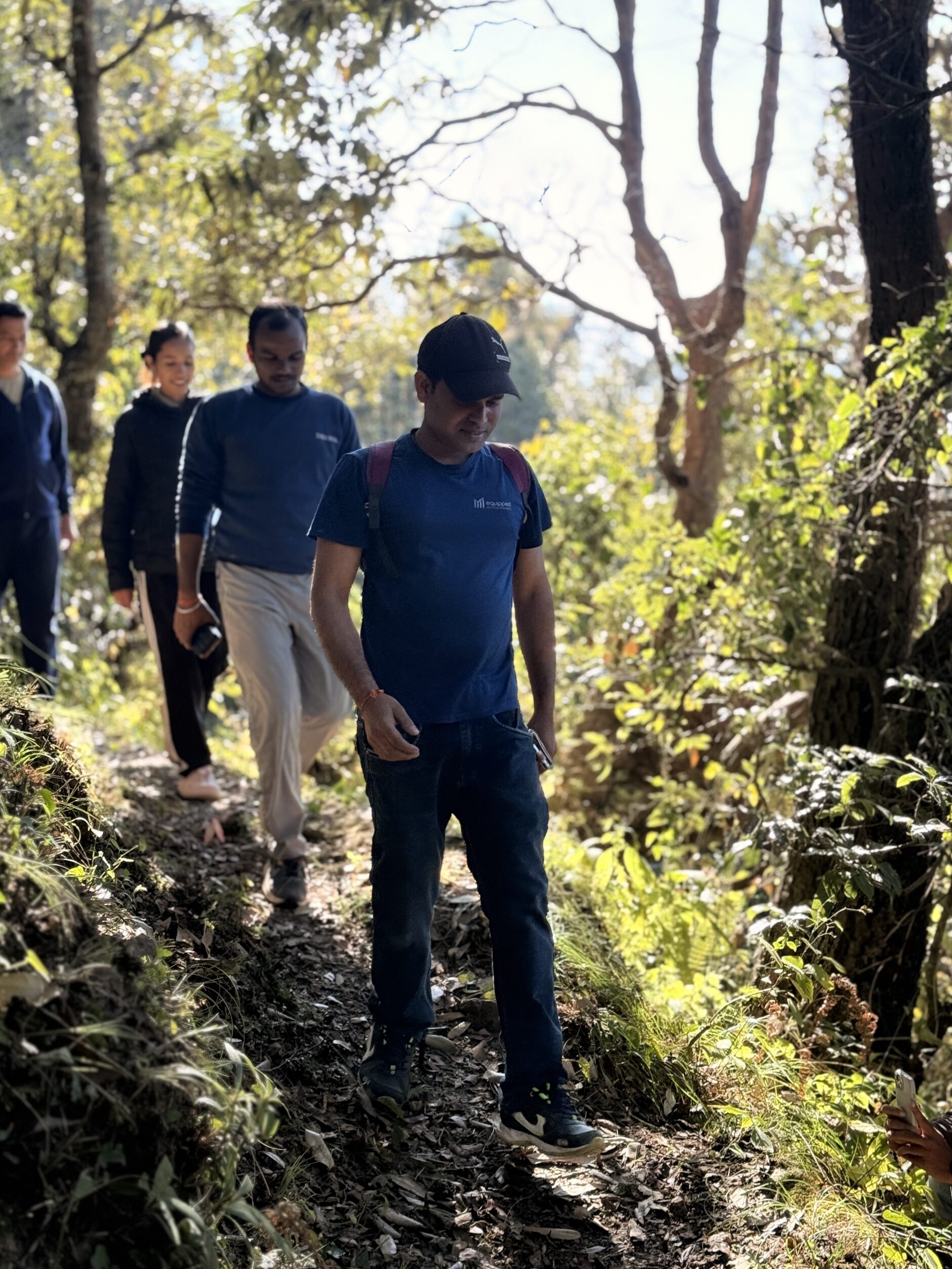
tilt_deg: -1.7
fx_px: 1797
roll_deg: +0.6
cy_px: 627
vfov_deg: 38.9
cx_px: 474
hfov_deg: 29.7
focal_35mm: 49
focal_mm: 6.76
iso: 64
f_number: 1.78
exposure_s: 1/434
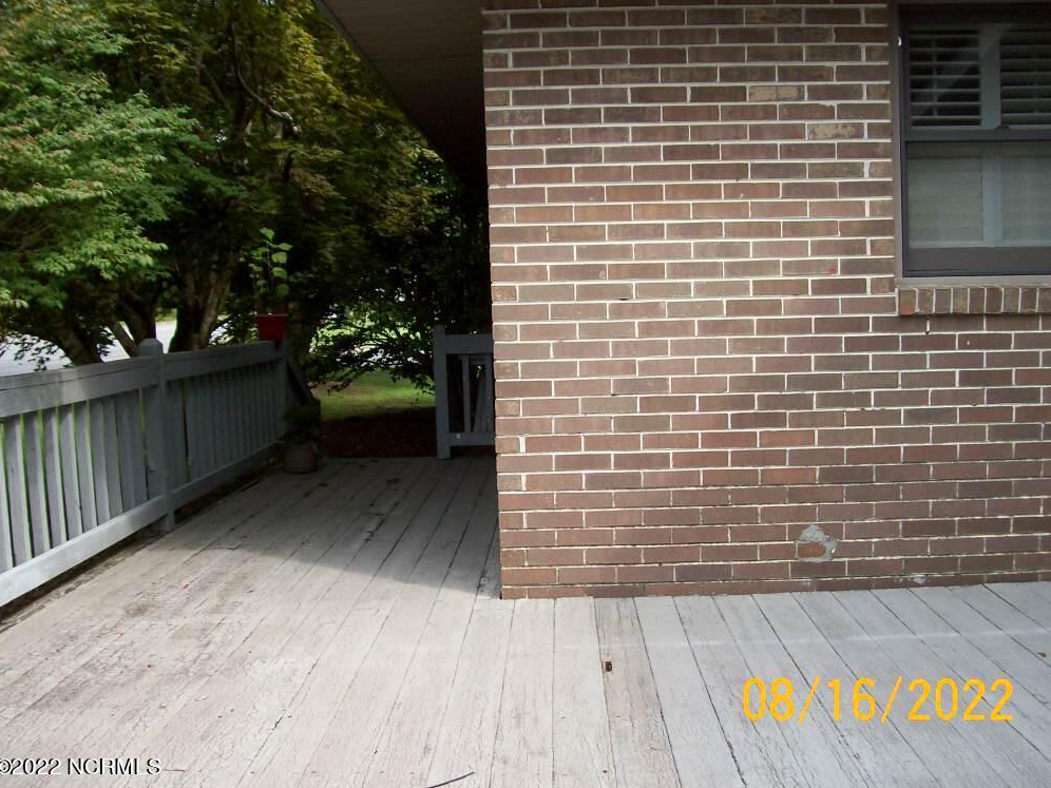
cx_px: 530
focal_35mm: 37
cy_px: 398
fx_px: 1123
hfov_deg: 50.1
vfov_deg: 38.7
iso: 80
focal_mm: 6
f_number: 2.7
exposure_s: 1/612
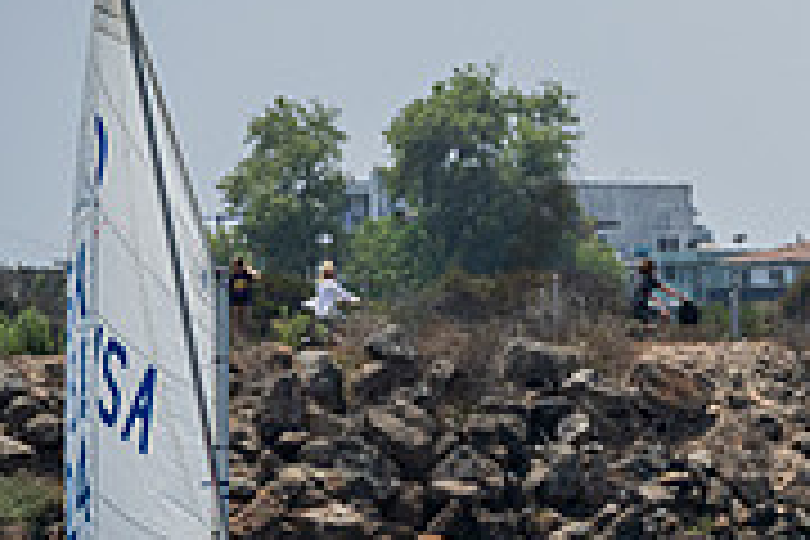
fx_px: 11812
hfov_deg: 3.9
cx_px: 1130
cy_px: 886
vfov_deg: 2.6
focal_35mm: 525
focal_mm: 150
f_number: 7.1
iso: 320
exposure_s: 1/1600
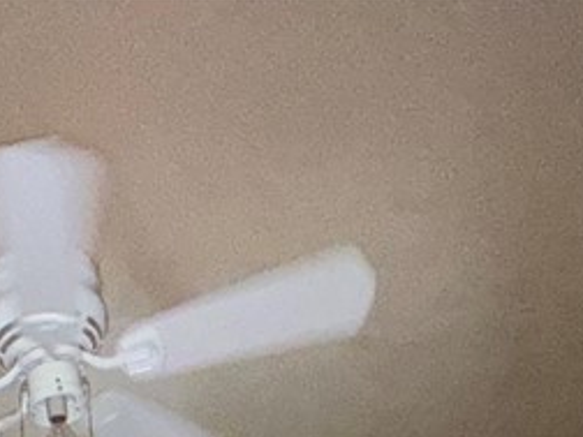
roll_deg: +2.4
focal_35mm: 57
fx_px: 960
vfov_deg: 17.7
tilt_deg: -1.7
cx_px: 97
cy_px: 883
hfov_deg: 32.6
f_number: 2.2
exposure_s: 1/60
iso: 320
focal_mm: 2.22
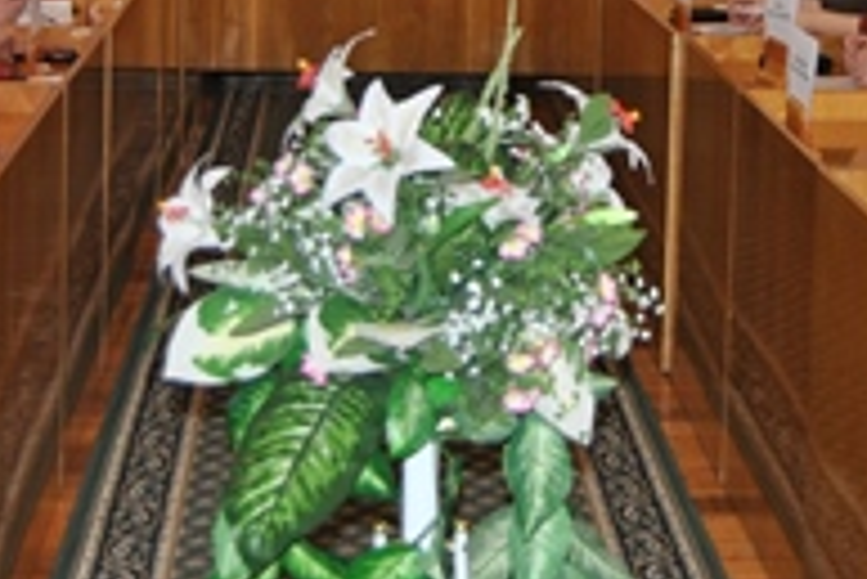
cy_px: -110
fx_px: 2265
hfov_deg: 21.6
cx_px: 546
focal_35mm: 94
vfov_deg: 14.1
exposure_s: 1/60
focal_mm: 26
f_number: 4
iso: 200
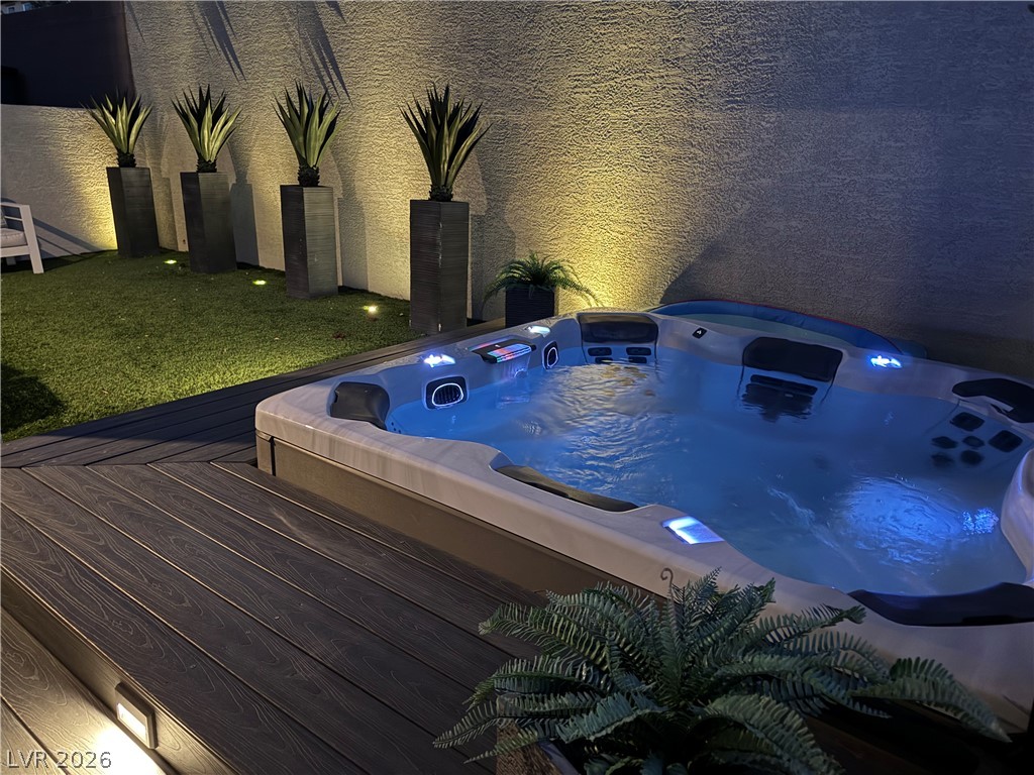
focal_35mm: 24
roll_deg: -0.9
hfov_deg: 71.6
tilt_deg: -17.0
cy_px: 388
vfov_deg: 56.8
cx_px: 517
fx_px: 717
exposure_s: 1/15
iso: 1000
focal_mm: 6.76
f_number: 1.78
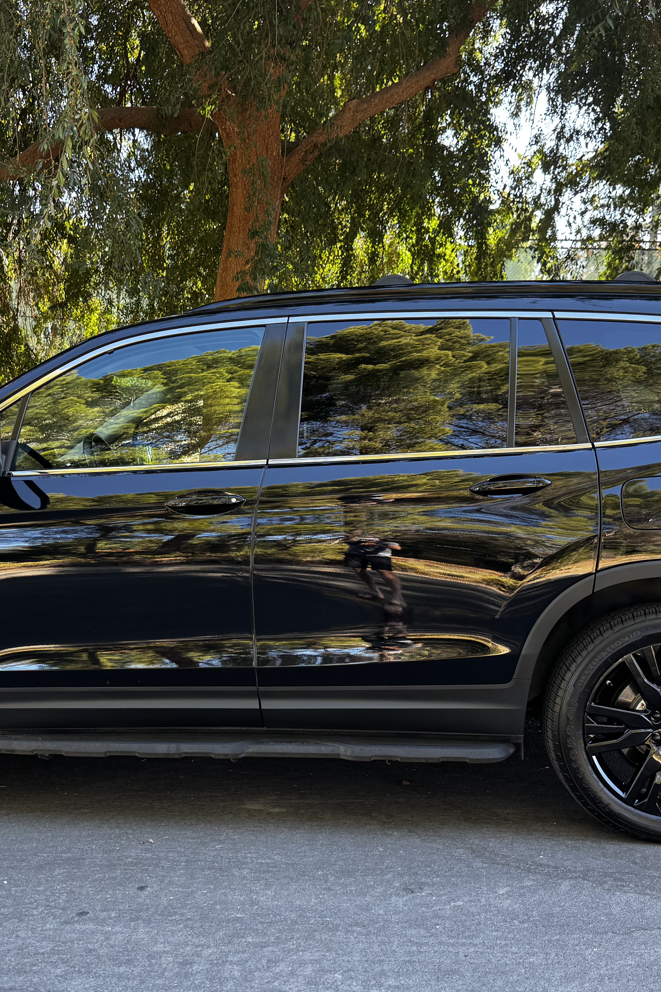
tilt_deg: -6.8
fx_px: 1047
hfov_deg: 35.0
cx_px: 293
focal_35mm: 38
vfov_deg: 50.6
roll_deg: -2.4
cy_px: 546
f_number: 1.78
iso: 100
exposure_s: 1/121
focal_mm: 6.76
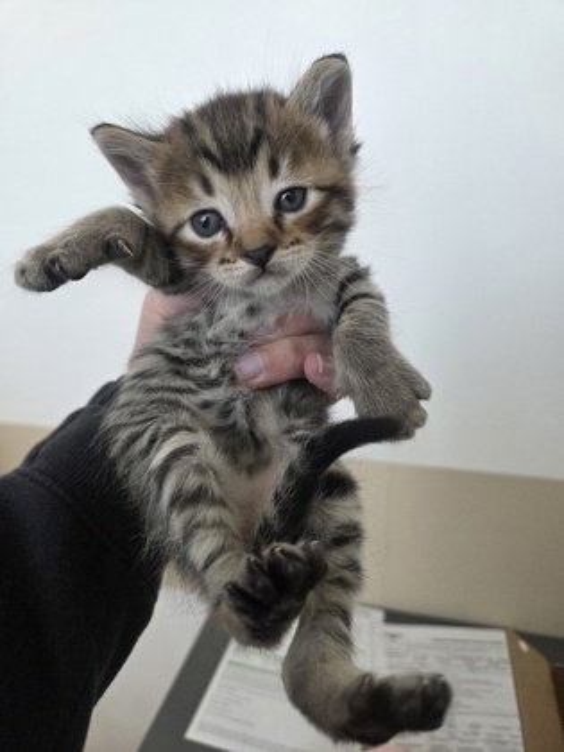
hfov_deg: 58.9
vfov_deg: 73.9
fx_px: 500
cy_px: 376
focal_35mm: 23
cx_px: 282
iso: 200
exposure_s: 1/180
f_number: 1.8
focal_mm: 5.4
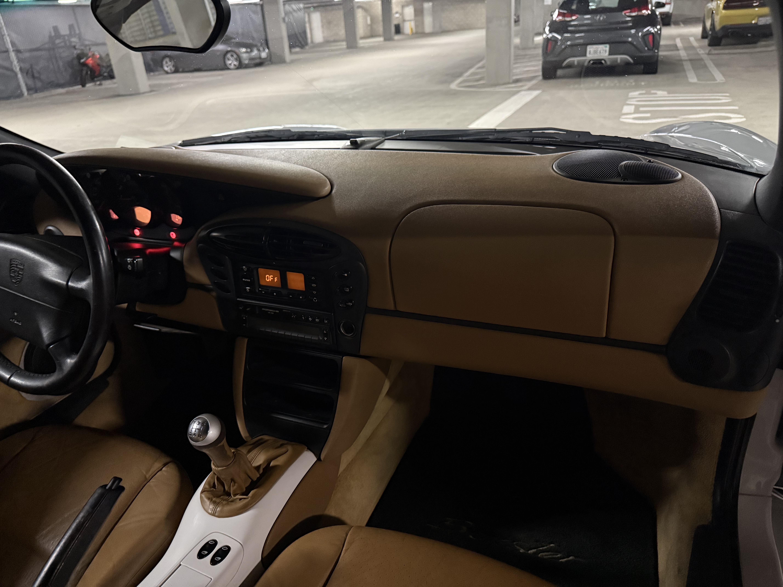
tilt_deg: -27.5
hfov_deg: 71.6
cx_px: 392
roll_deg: +4.3
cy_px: 294
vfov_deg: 56.8
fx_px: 543
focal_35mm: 24
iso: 1250
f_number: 1.78
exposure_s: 1/30
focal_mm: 6.76
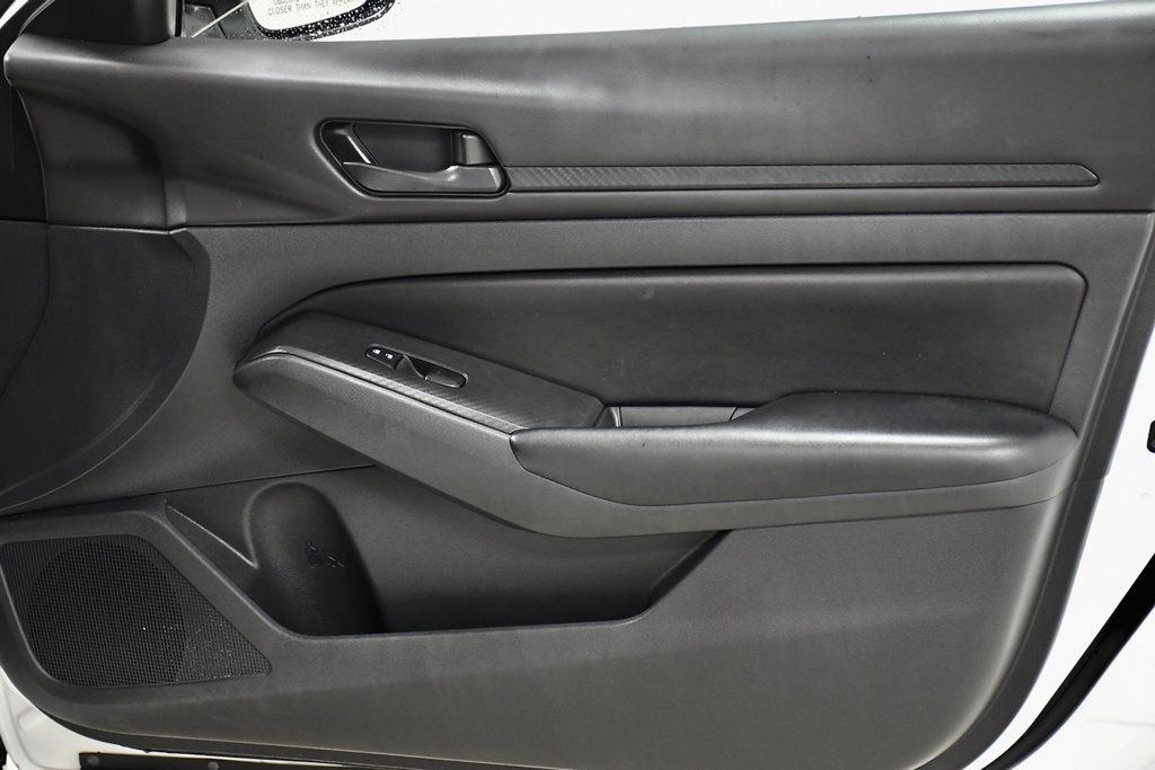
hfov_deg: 27.0
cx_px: 578
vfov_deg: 18.2
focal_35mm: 75
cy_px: 385
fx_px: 2406
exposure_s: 1/80
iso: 2500
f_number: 4.8
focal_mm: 50
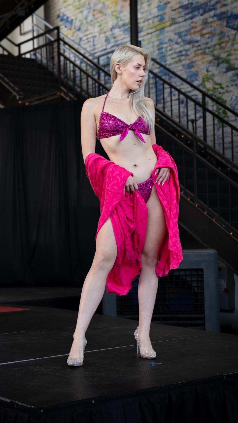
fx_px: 718
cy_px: 212
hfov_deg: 18.8
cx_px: 103
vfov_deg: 32.8
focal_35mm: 64
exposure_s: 1/200
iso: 500
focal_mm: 41
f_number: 3.5
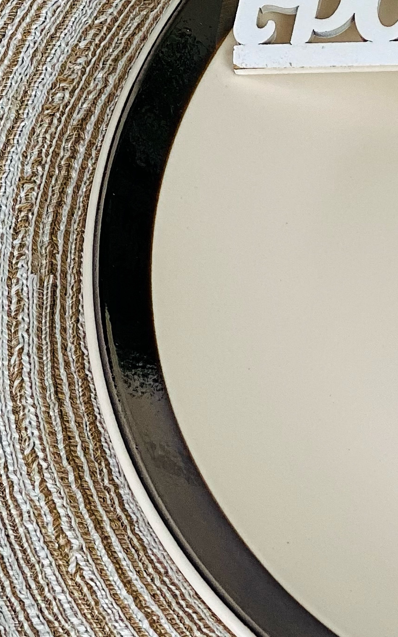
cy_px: 104
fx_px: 2829
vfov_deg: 12.8
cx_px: 630
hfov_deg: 7.9
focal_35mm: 163
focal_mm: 6
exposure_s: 1/256
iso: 20
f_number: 2
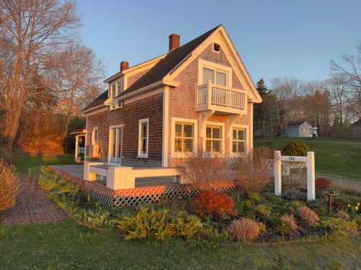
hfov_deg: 71.6
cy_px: 135
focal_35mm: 24
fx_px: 250
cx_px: 180
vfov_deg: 56.8
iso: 100
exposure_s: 1/349
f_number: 1.78
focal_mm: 6.76
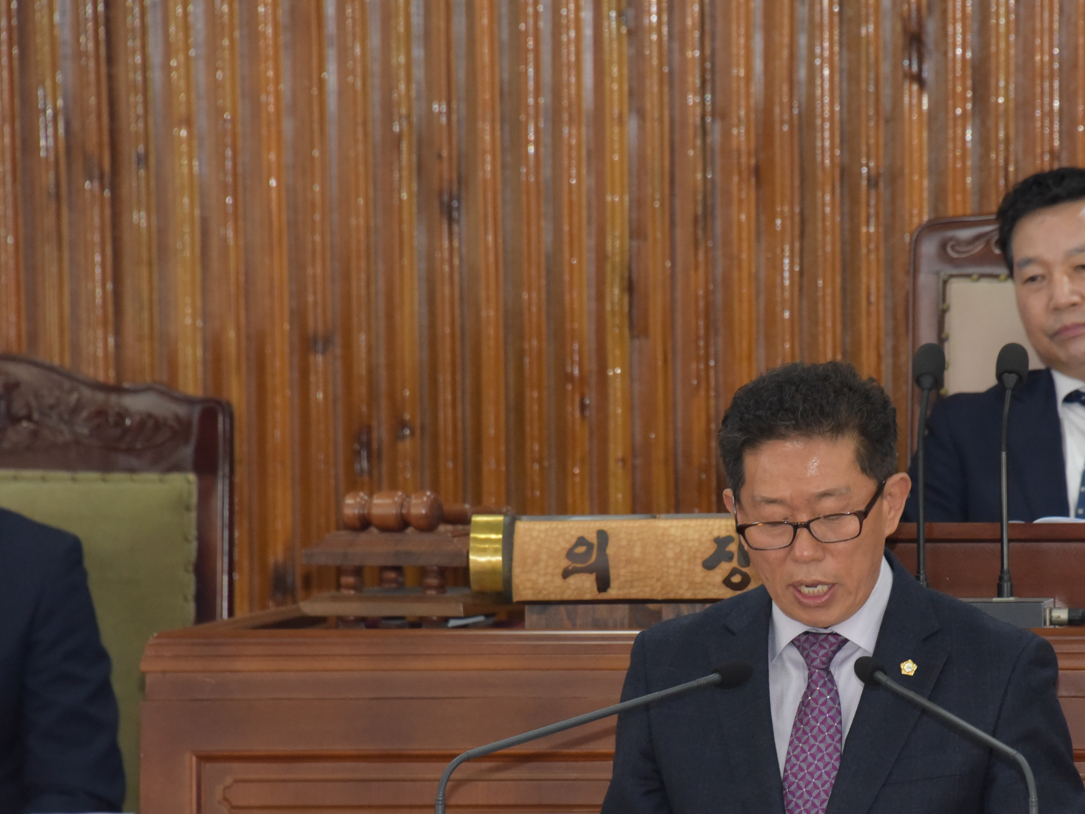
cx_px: 816
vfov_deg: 3.4
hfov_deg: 4.5
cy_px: 530
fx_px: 13792
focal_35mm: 440
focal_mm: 300
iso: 4500
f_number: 8
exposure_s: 1/200
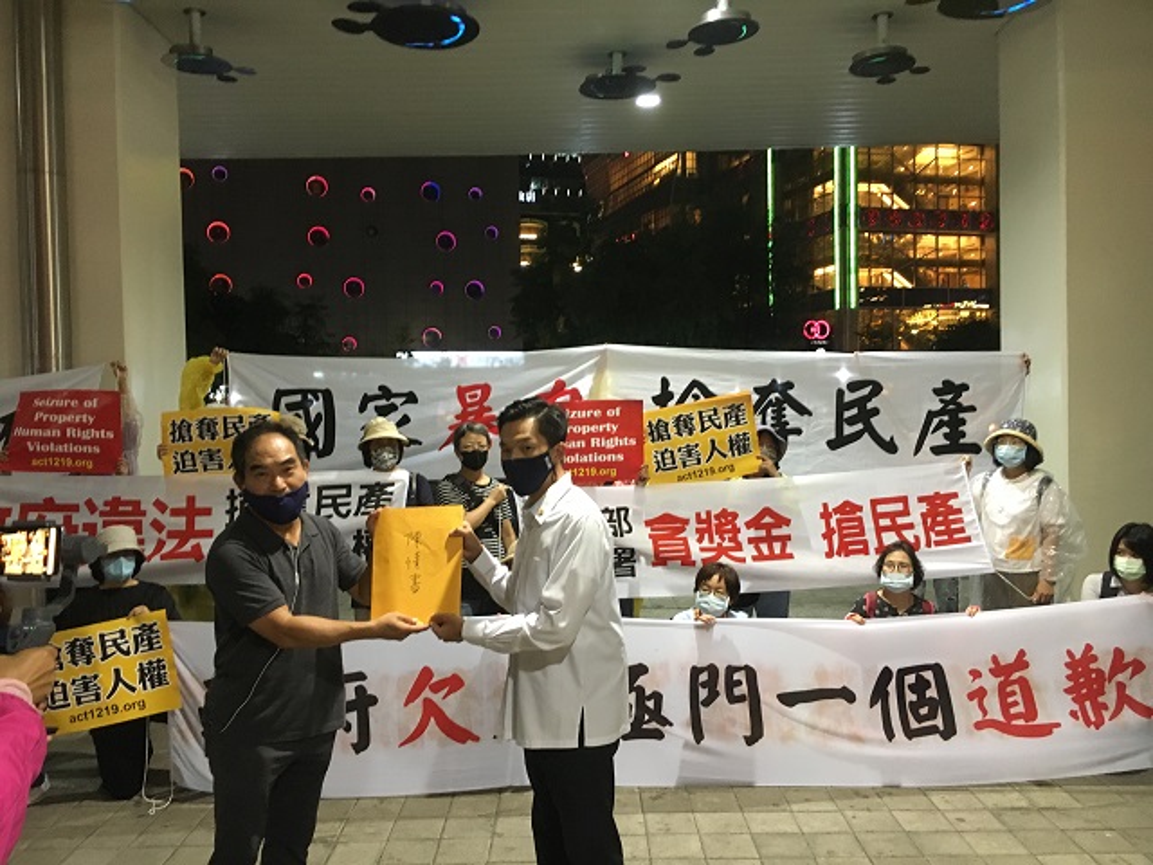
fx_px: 966
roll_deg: +1.6
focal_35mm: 29
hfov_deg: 61.7
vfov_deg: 48.2
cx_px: 576
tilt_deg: -0.9
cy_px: 432
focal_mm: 4.15
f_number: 2.2
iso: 200
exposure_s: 1/17
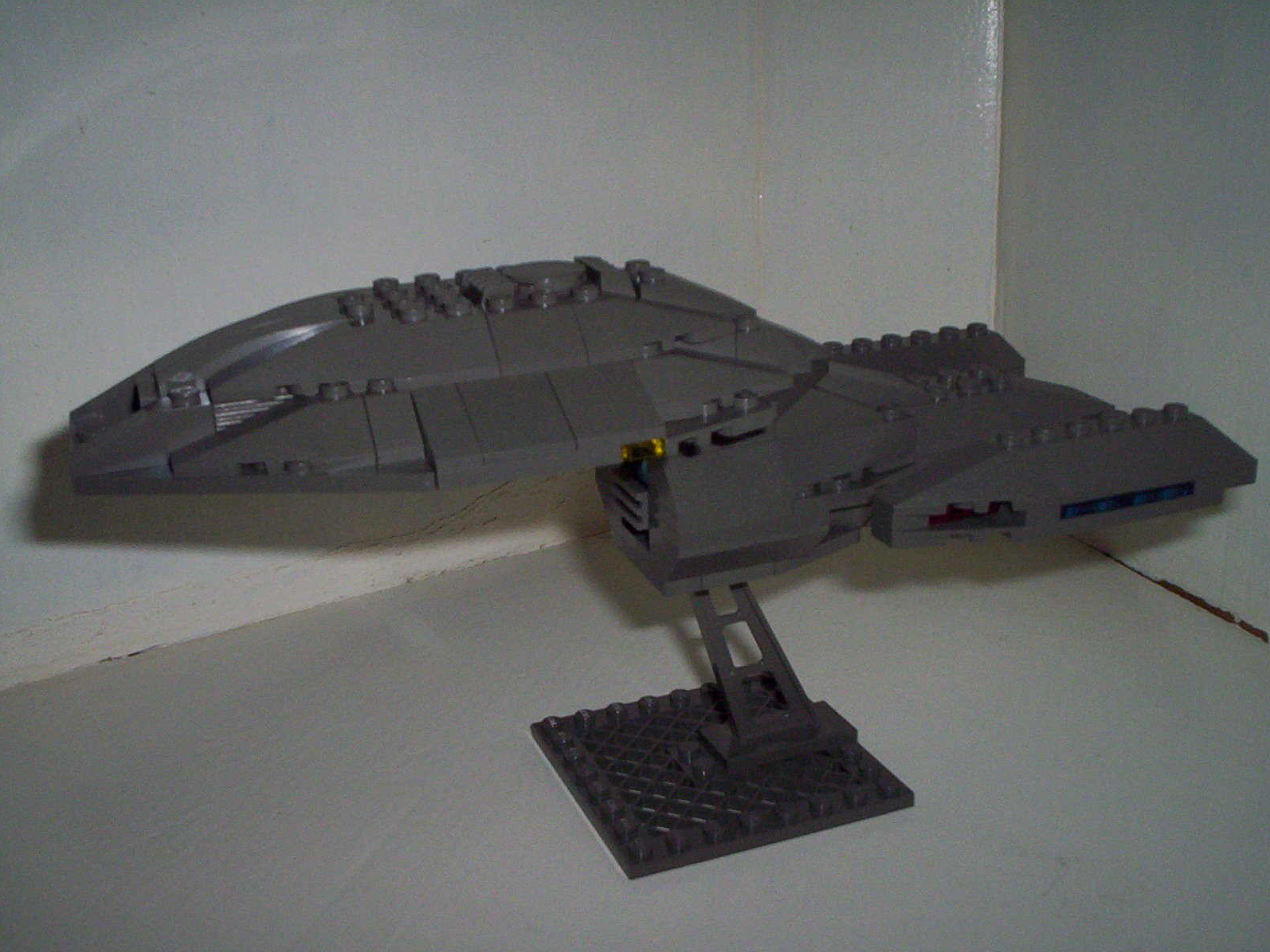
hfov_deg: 47.9
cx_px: 647
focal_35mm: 39
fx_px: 1431
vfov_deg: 36.8
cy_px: 480
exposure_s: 1/60
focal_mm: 4.99
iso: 140
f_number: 4.5
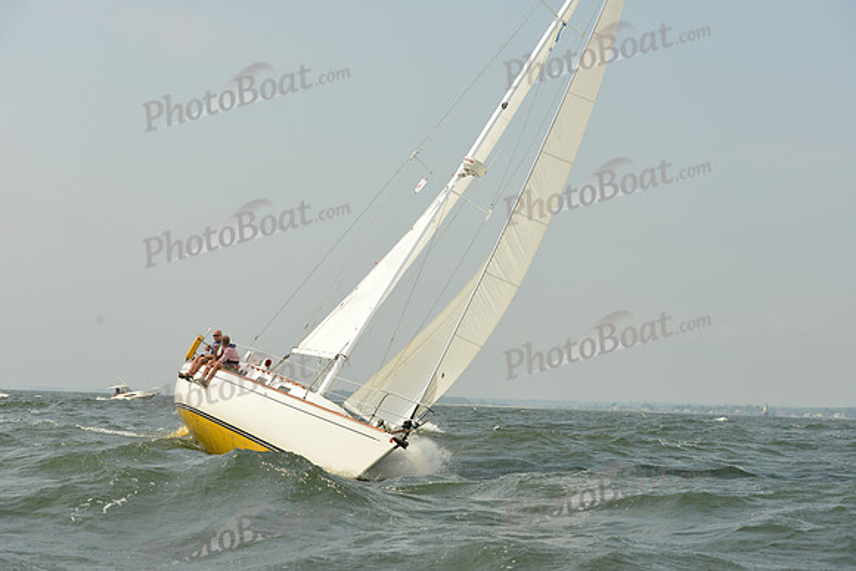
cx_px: 428
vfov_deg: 19.5
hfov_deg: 28.8
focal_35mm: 70
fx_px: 1665
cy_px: 286
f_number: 9
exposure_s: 1/1250
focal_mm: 70
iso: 320
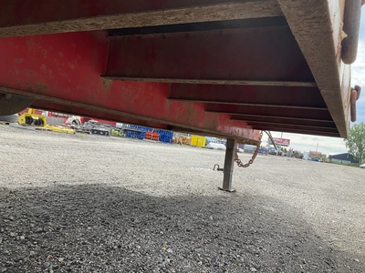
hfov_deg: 61.7
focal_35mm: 29
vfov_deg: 48.2
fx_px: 306
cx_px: 182
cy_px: 136
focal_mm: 3
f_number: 1.8
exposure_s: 1/422
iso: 25
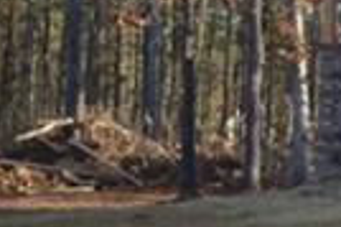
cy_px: -89
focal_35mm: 344
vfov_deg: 4.0
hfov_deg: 5.6
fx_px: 3254
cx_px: 1010
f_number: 4.8
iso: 100
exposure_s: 1/200
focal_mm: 30
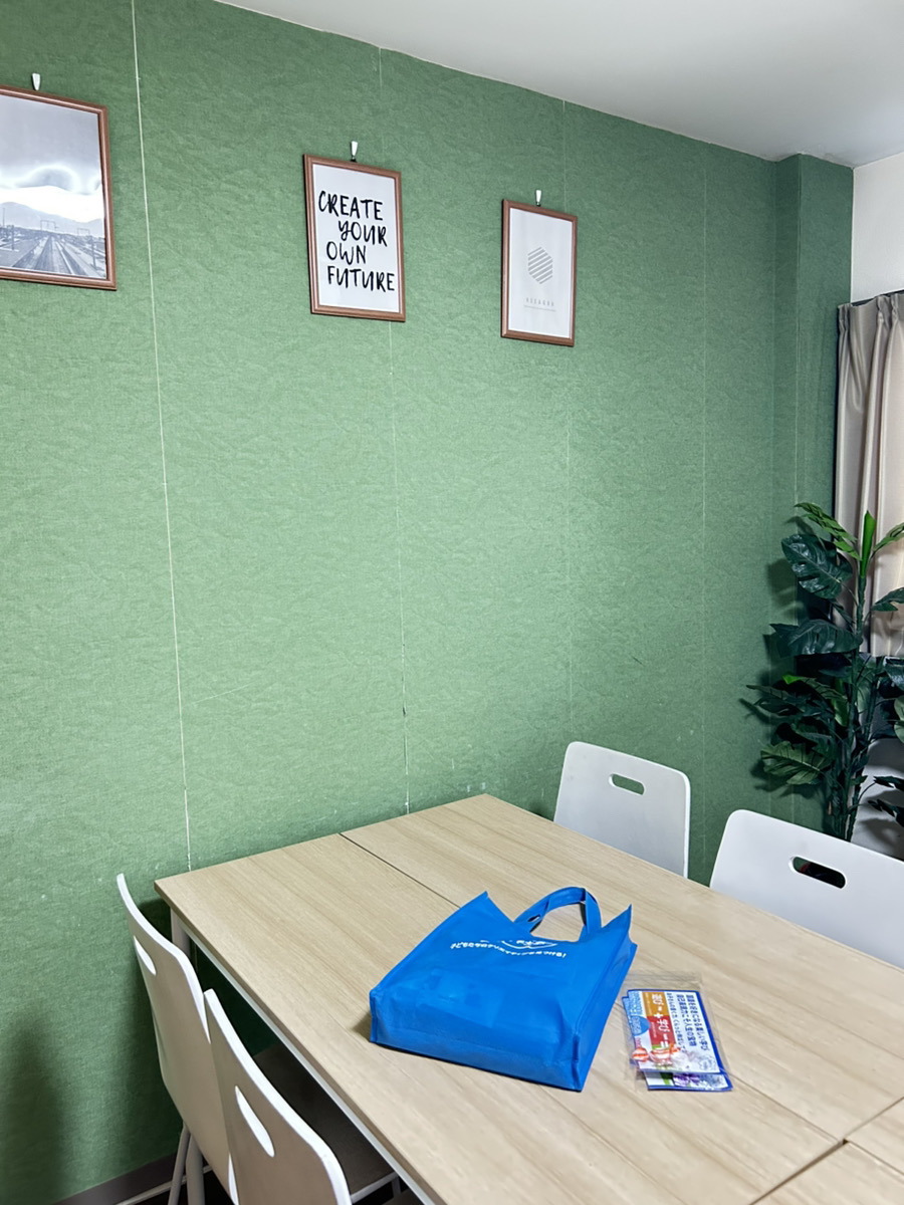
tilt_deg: -5.4
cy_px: 602
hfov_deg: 53.1
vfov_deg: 67.3
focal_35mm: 26
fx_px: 905
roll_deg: +0.8
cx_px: 452
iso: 500
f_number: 1.5
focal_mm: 5.7
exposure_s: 1/33
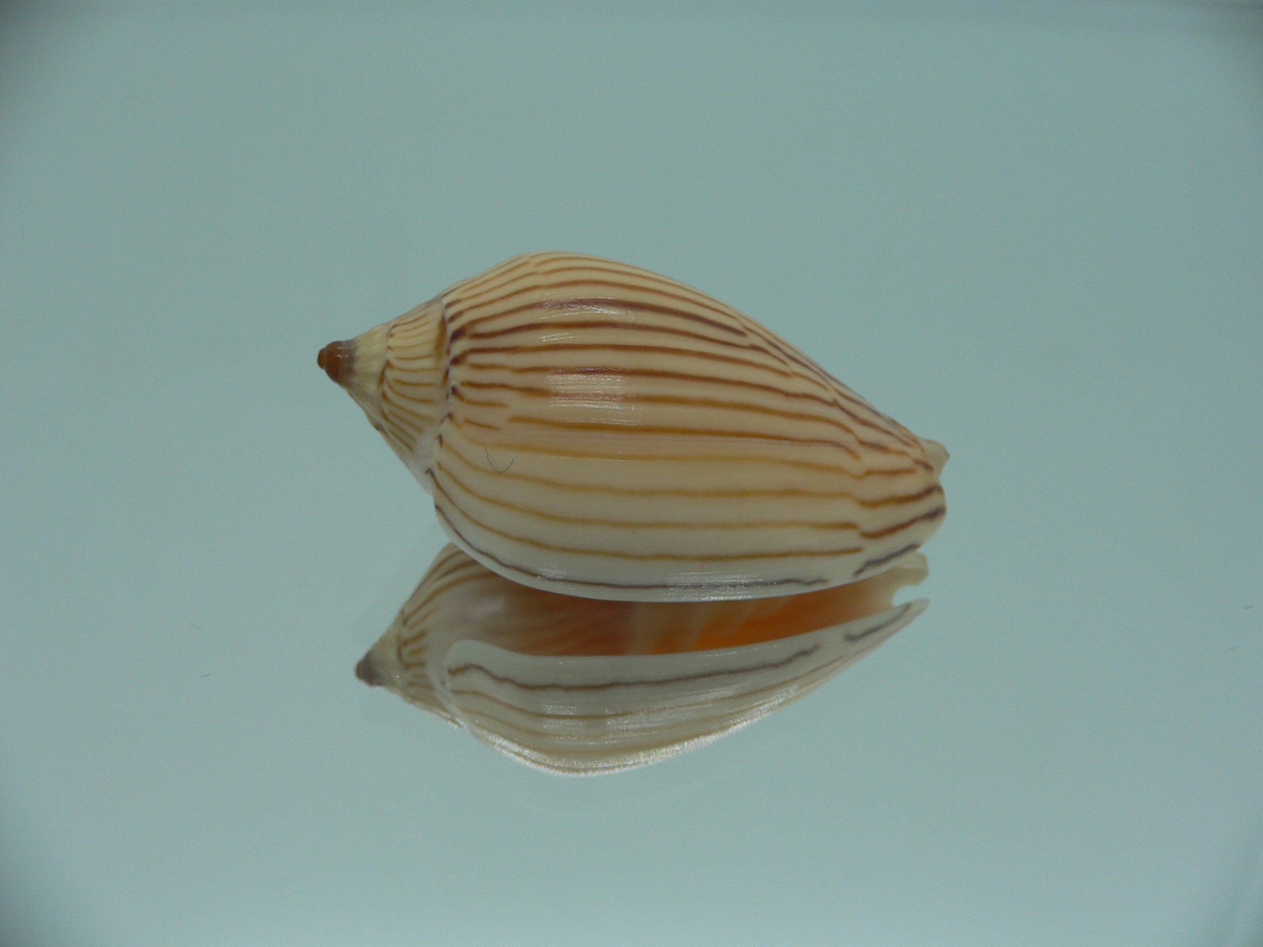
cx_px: 632
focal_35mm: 35
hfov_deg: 52.6
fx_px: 1277
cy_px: 474
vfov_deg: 40.7
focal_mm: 4.6
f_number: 2.8
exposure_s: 1/60
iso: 80
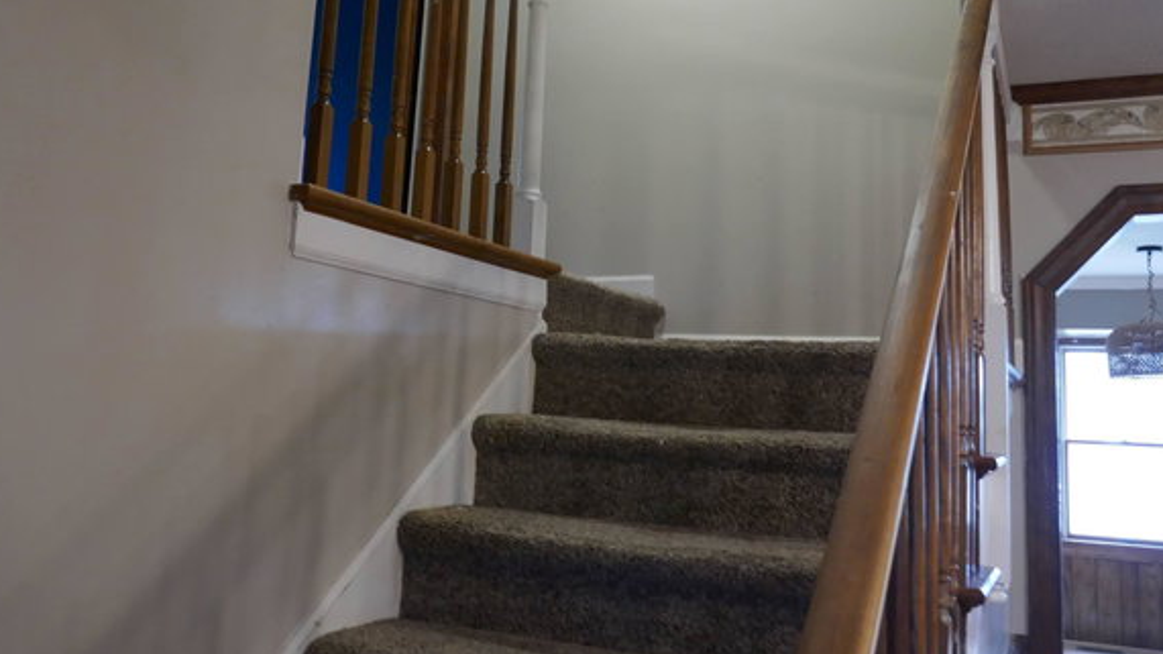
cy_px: 238
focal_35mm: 33
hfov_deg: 59.5
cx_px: 605
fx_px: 1018
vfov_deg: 35.4
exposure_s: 1/60
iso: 640
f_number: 2.8
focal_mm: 9.1
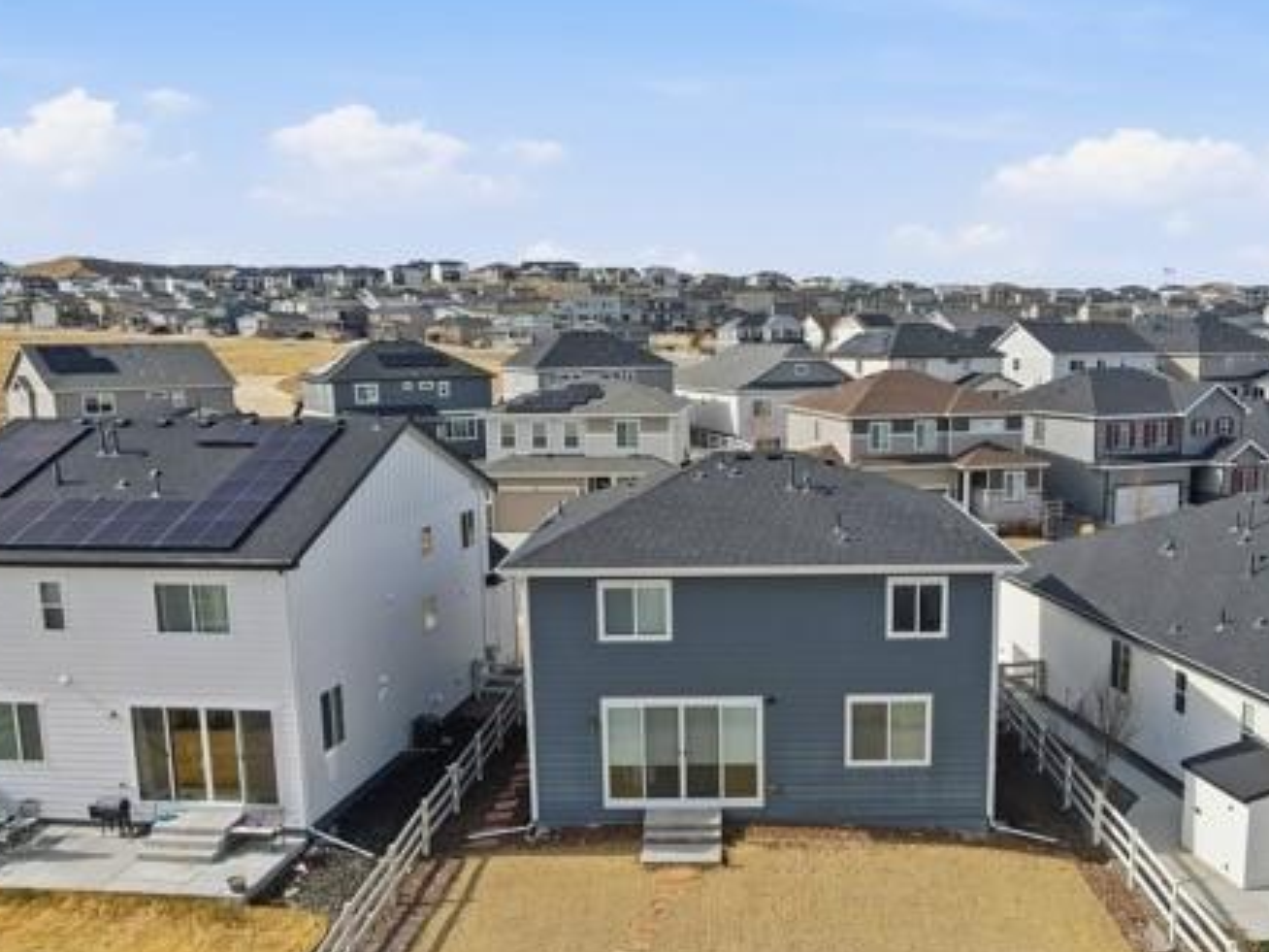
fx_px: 1210
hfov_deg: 55.1
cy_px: 597
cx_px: 736
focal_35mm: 33
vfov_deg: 42.6
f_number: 2.8
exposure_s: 1/800
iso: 100
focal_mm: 4.5
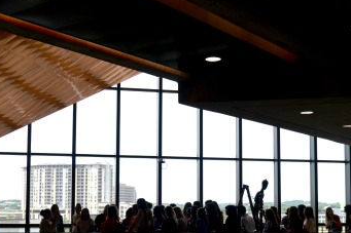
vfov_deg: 23.2
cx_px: 183
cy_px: 165
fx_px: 565
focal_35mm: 58
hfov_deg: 34.5
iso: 200
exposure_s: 1/125
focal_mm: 22
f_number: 5.6
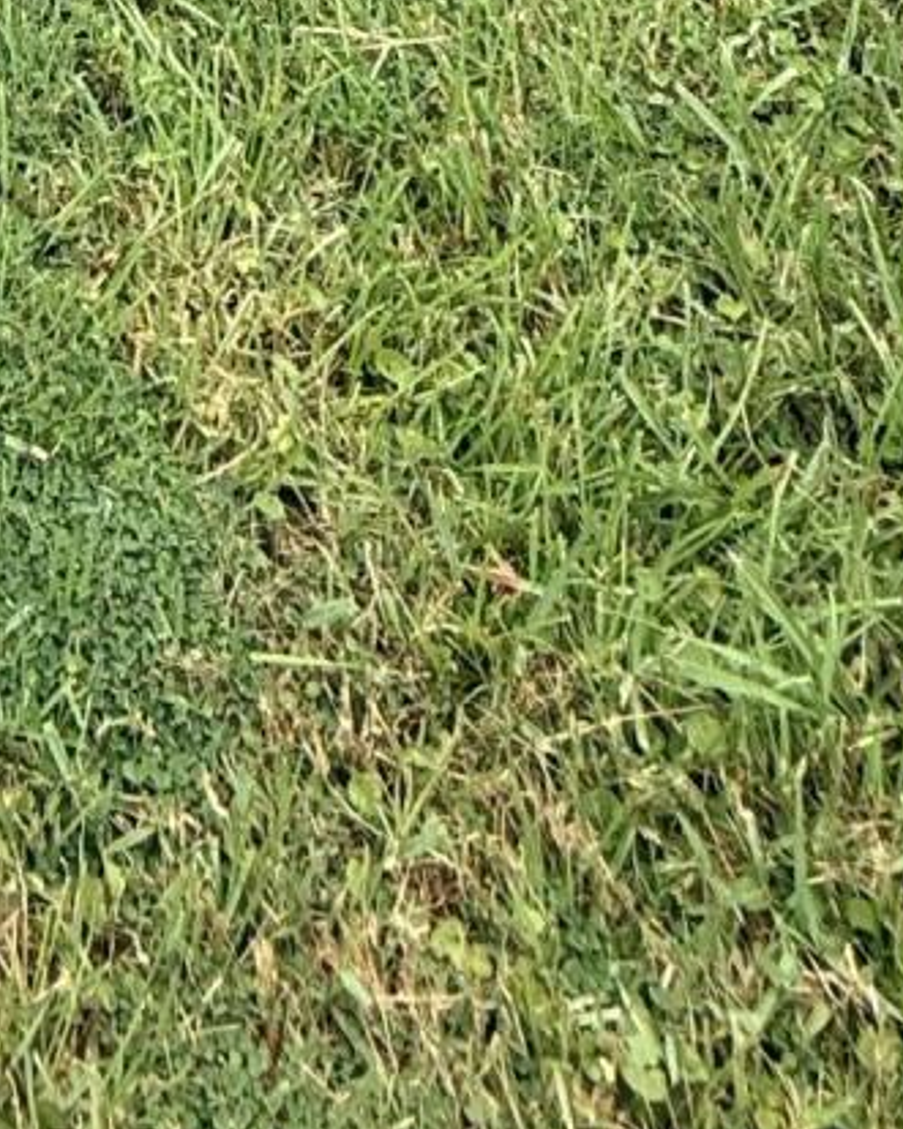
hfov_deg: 21.0
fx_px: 2206
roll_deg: -1.4
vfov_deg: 16.9
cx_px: -284
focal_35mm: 66
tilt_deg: -9.2
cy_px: -1347
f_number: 2.2
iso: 50
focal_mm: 2.22
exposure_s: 1/985
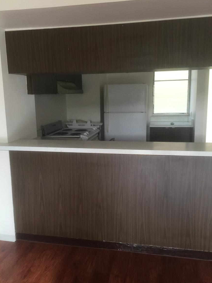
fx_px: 245
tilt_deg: -12.2
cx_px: 103
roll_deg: +0.1
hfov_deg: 46.8
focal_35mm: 30
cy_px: 142
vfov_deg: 60.0
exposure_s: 1/30
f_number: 2.2
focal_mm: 4.15
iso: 50
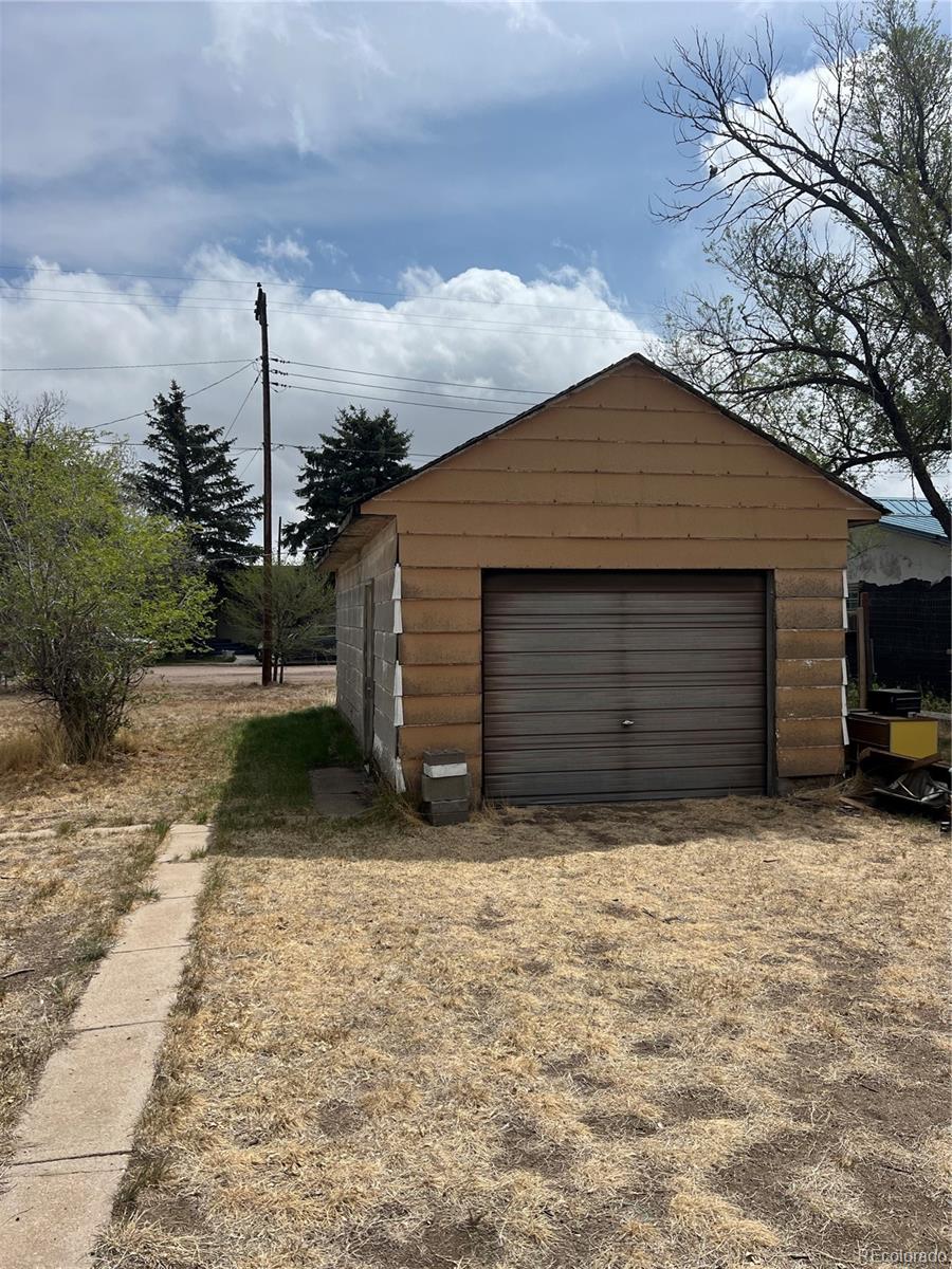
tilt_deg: -0.3
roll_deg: -1.1
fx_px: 953
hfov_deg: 53.1
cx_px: 476
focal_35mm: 26
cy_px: 634
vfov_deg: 67.3
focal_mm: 5.7
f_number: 1.5
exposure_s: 1/10309
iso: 50
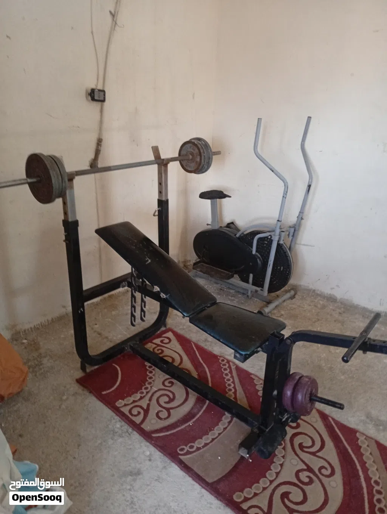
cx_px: 194
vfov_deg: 65.2
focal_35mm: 27
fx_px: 401
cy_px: 257
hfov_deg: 51.5
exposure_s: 1/25
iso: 588
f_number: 1.8
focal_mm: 3.98
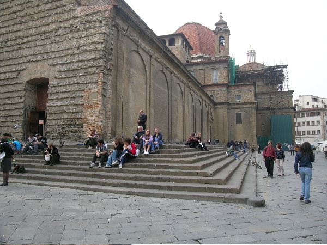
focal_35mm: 28
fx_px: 265
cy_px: 122
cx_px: 164
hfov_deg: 63.4
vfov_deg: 49.7
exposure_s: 1/143
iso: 50
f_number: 5
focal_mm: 5.8
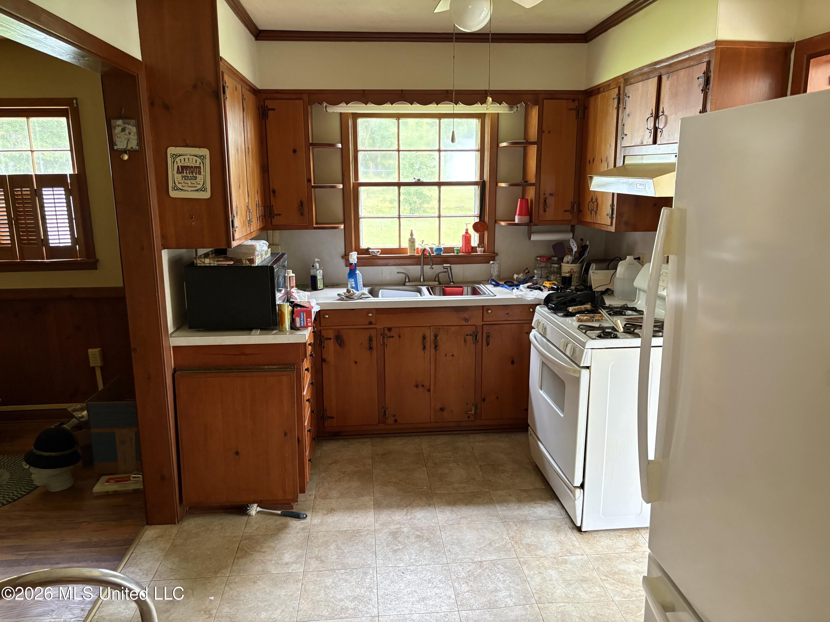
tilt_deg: -12.2
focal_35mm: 26
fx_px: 623
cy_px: 311
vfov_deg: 53.1
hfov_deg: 67.3
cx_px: 415
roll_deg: +0.3
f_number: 1.6
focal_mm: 5.96
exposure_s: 1/60
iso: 250
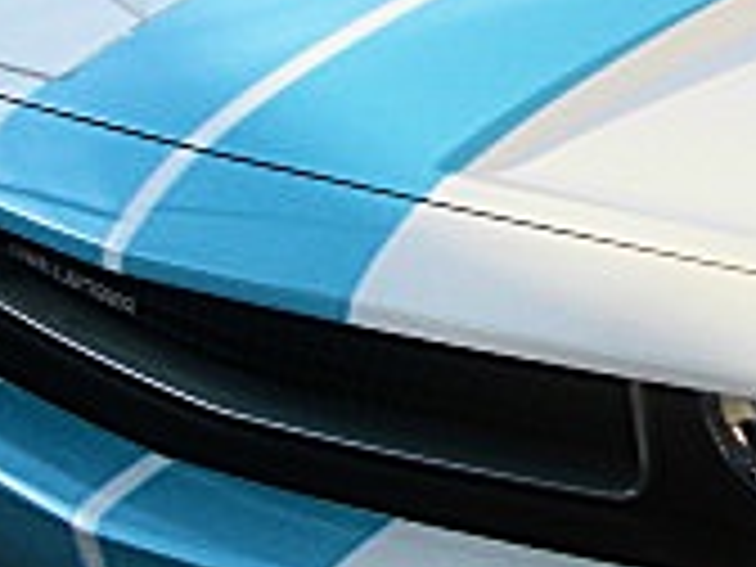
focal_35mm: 137
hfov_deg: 13.7
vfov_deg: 10.8
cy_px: 207
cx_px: 1071
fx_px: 2992
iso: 50
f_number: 2.8
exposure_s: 1/320
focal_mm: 6.3
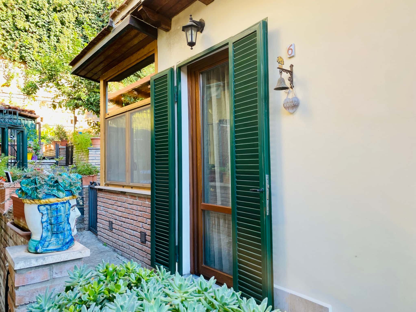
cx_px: 208
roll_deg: -0.7
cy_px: 156
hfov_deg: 67.3
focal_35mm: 26
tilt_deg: +2.3
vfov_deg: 53.1
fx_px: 312
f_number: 1.8
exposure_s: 1/122
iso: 40
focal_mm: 4.25
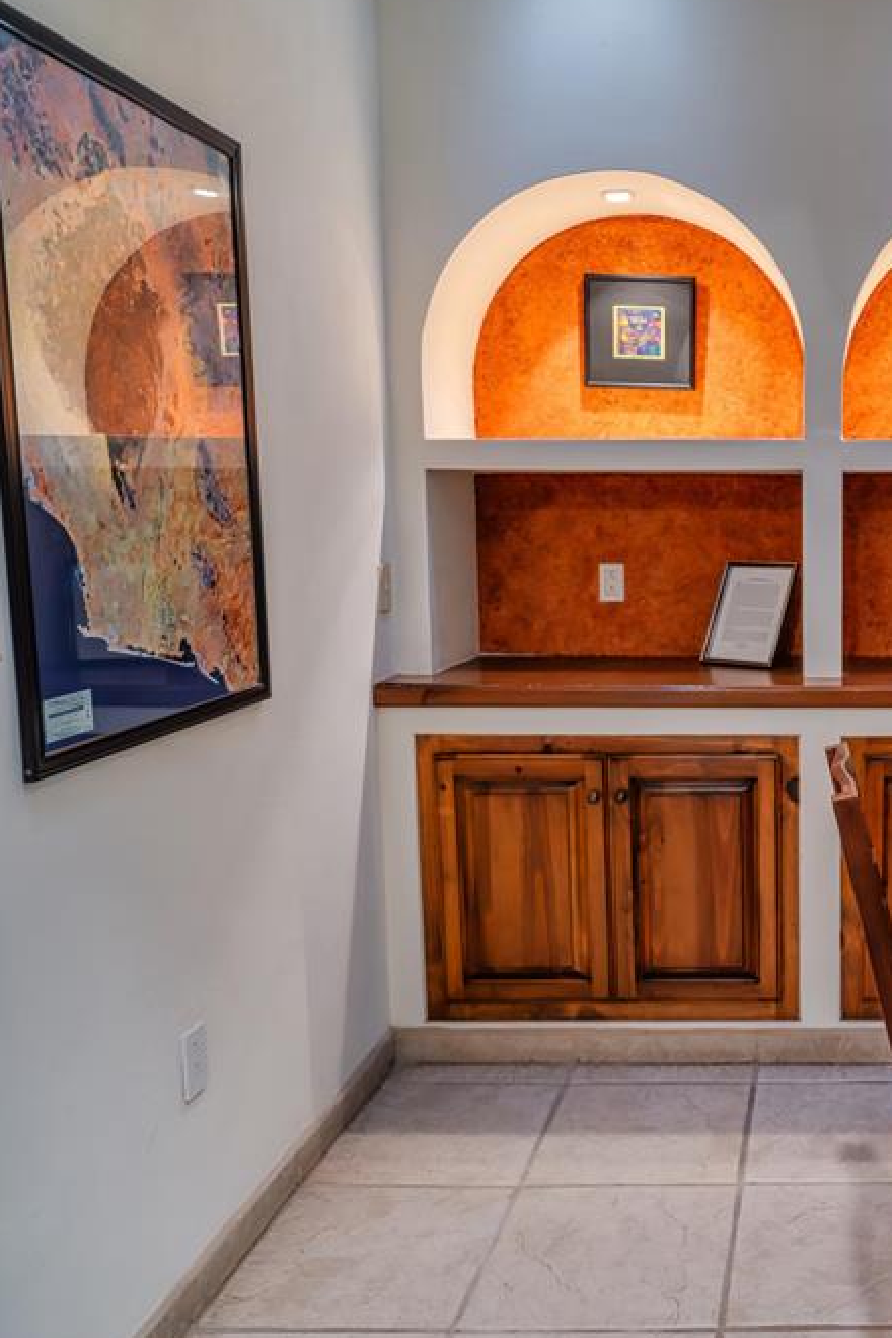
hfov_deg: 38.4
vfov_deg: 60.3
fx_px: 1152
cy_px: 661
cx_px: 856
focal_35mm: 31
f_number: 2.8
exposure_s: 1/30
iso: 800
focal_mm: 20
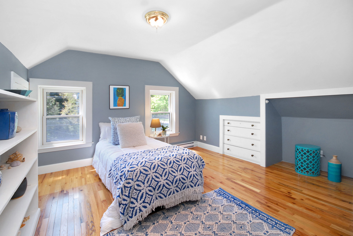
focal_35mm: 15
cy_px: 118
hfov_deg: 100.3
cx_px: 176
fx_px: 147
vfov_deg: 77.5
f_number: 5
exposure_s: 1/25
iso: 400
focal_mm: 10
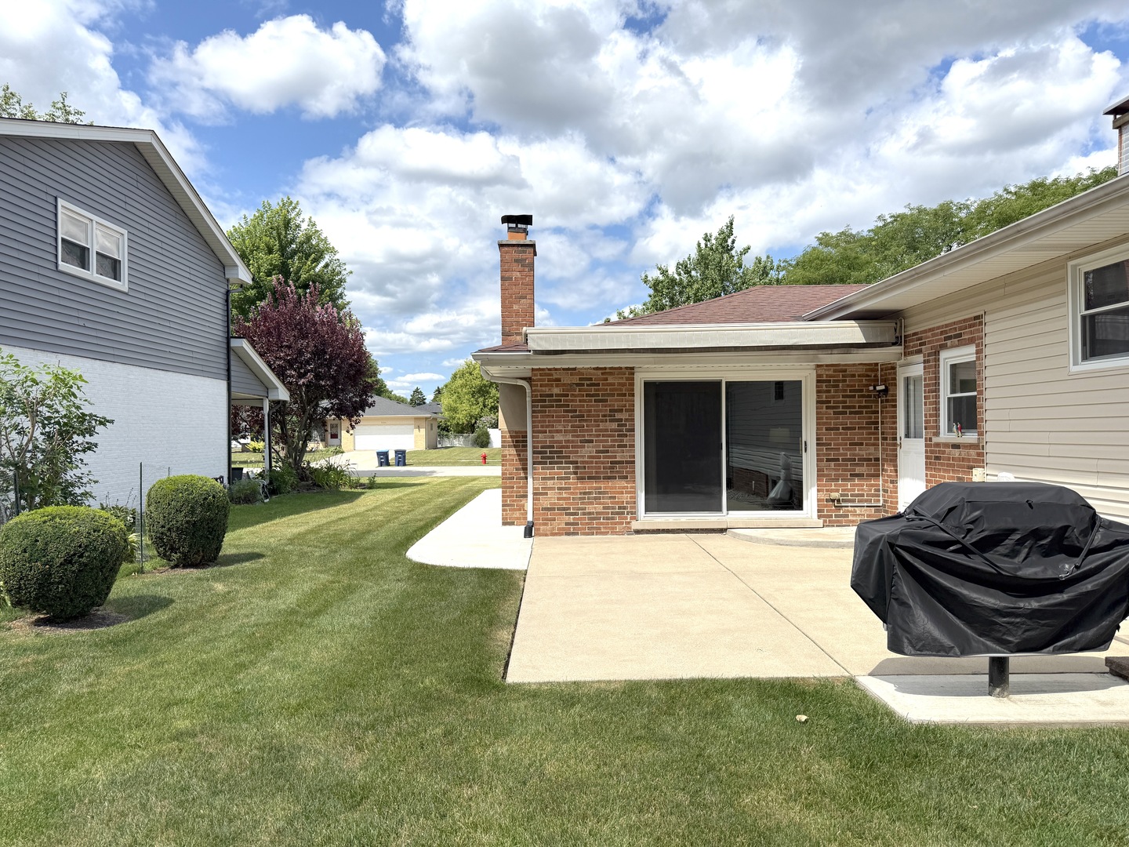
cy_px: 424
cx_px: 564
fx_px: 783
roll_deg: +0.0
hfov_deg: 71.6
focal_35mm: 24
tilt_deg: +1.1
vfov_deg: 56.8
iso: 80
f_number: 1.78
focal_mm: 6.76
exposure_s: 1/6711
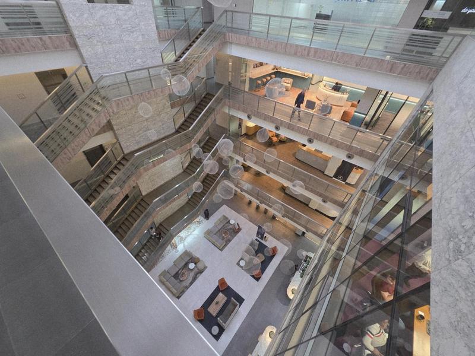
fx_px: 178
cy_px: 178
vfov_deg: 89.9
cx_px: 238
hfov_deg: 106.2
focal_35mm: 13
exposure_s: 1/50
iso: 500
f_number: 1.9
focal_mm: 2.2
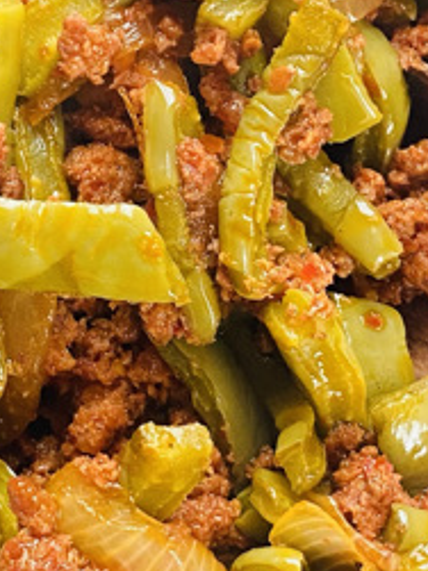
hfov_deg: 13.9
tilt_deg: -87.7
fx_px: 1749
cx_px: 184
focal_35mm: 106
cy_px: 96
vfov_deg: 18.3
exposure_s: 1/66
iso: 125
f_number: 1.8
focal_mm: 4.25
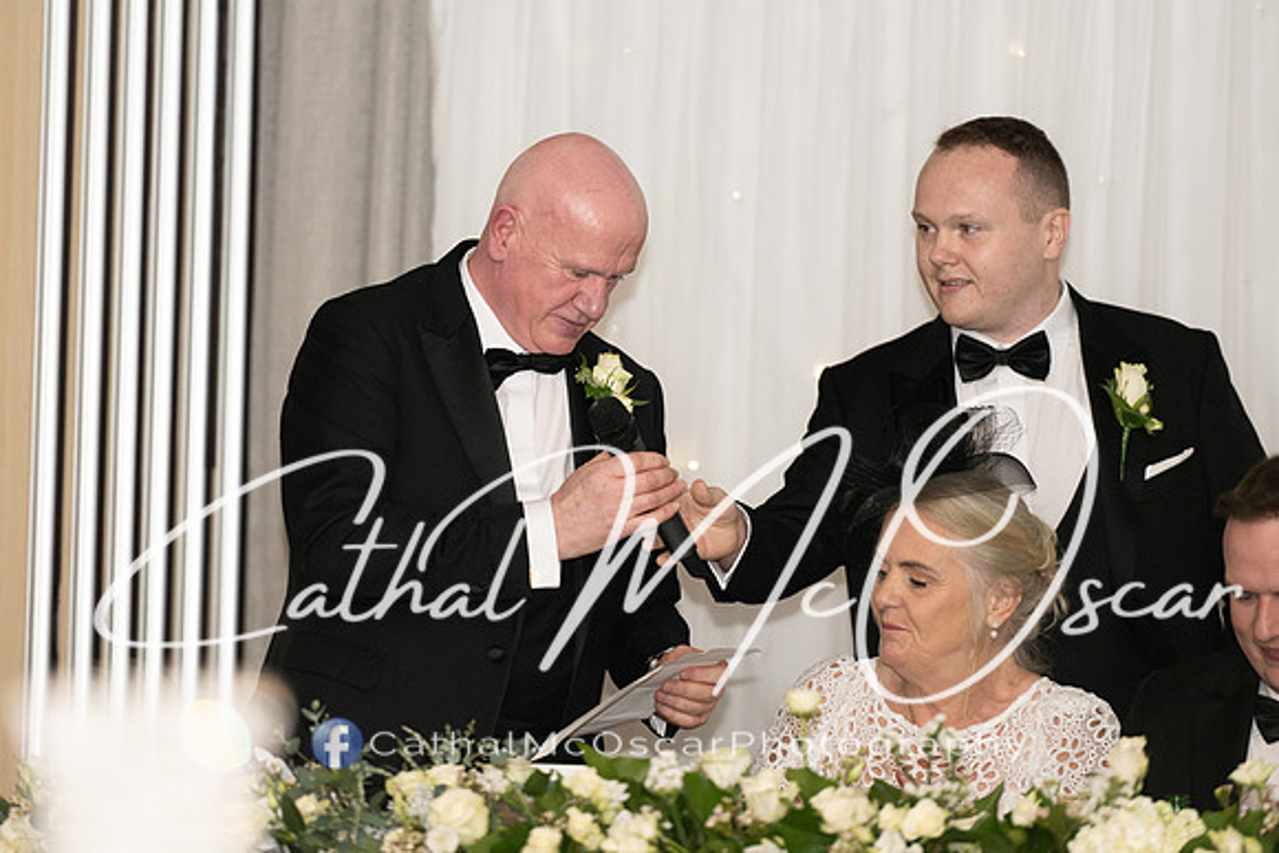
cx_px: 562
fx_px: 7770
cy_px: 375
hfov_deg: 9.4
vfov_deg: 6.3
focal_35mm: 219
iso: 400
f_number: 2.8
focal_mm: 195
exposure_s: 1/160
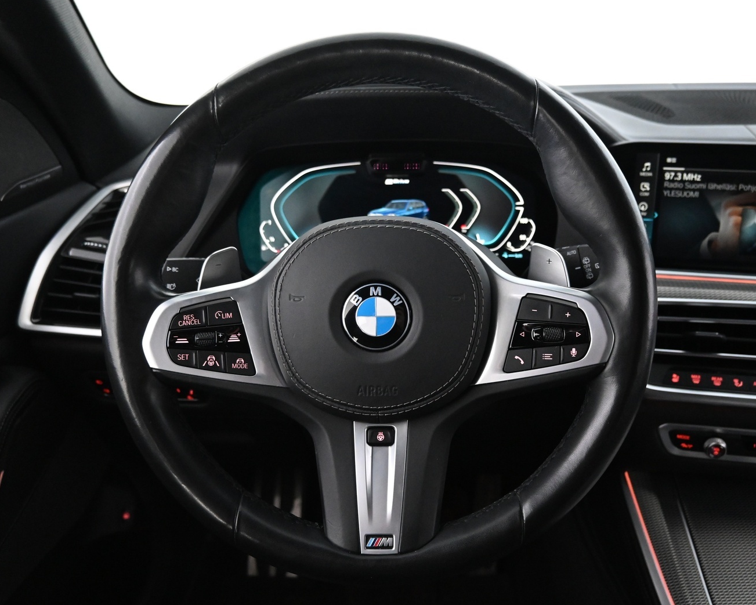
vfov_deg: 51.5
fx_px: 627
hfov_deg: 62.0
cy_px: 305
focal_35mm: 28
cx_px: 422
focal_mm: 16
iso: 4000
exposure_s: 1/25
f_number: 3.5
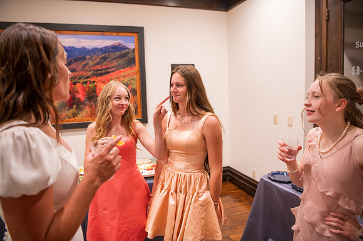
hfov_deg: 73.8
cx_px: 182
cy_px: 120
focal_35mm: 24
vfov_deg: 53.1
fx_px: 242
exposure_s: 1/100
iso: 3200
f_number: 2.8
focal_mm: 24
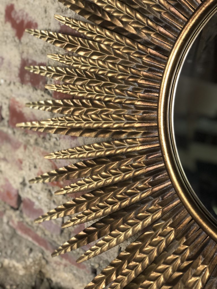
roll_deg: -7.5
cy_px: 144
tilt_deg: -18.1
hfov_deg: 28.0
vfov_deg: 36.8
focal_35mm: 52
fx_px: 435
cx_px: 108
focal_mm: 6
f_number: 2.4
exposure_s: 1/25
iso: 125
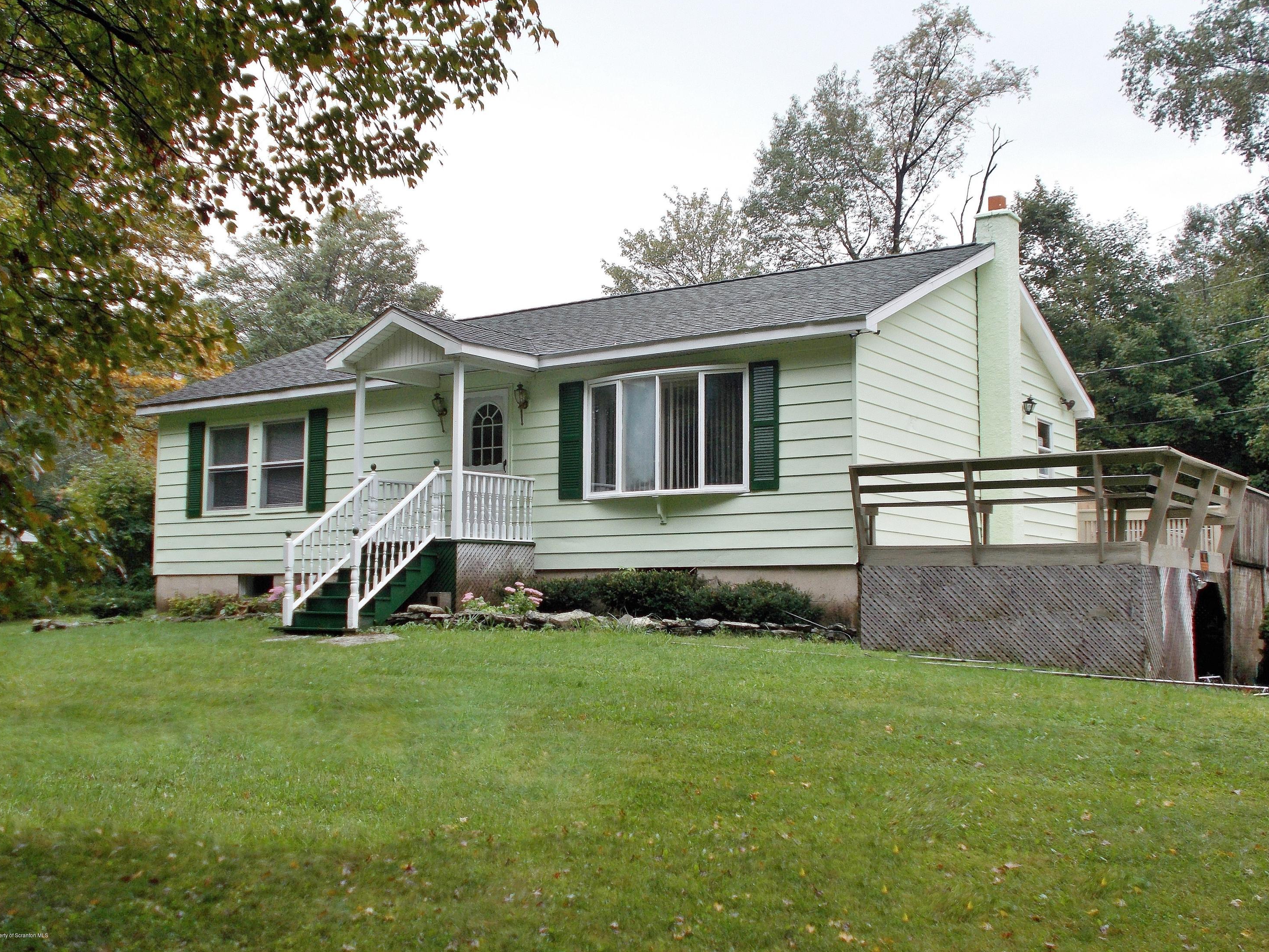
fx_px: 1466
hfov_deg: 46.8
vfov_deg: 36.0
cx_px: 619
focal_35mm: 40
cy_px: 478
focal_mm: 6.9
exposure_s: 1/50
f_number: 3.9
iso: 80
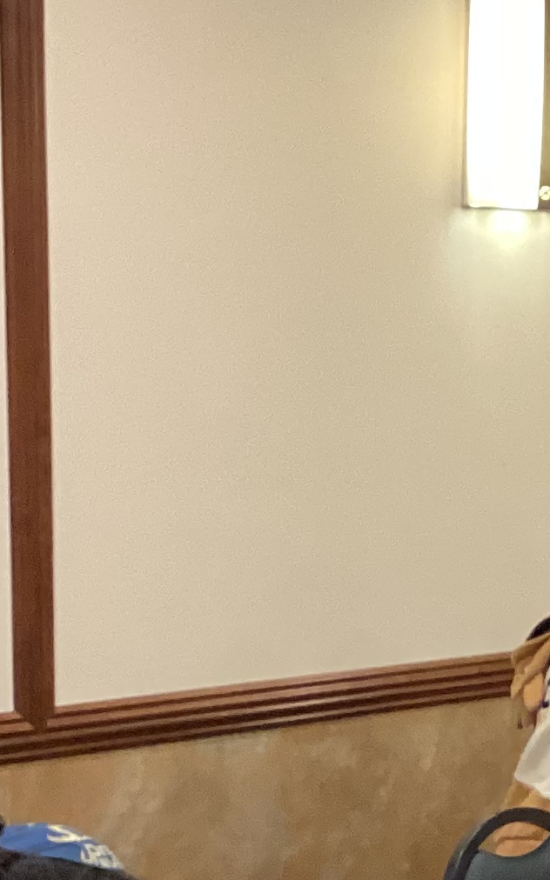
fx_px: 2544
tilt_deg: -8.8
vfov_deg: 19.2
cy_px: 838
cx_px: 493
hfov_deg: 12.3
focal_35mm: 106
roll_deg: -2.6
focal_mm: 3.3
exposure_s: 1/60
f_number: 2.4
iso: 250
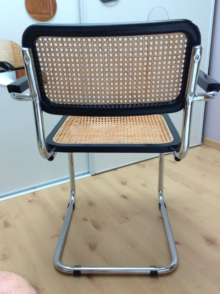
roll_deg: +2.9
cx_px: 110
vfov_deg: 52.7
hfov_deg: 40.6
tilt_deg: -21.3
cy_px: 147
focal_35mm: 35
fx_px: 297
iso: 160
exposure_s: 1/15
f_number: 2.4
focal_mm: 4.28
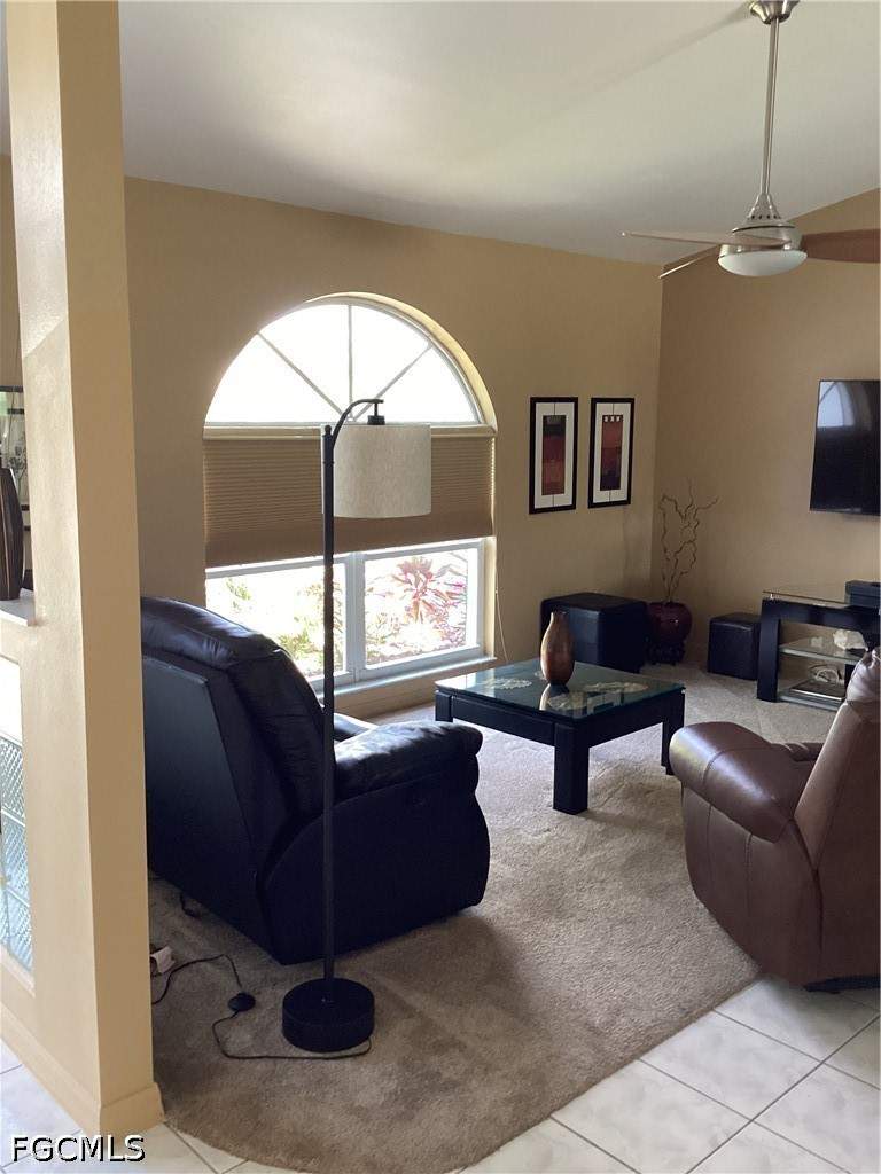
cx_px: 440
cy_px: 587
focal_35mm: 31
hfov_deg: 45.4
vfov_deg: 58.4
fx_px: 1052
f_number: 2.4
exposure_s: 1/60
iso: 250
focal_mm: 3.3
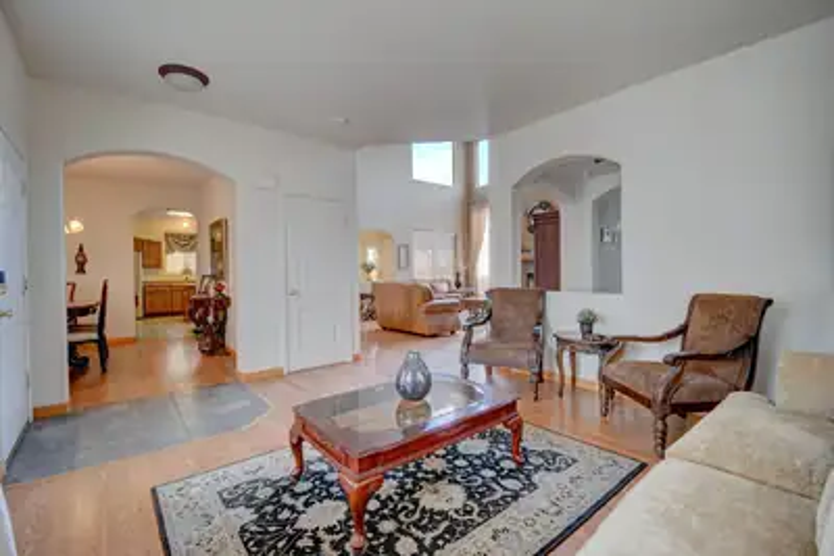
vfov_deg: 77.4
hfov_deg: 100.4
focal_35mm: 15
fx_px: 348
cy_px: 278
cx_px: 417
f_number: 4.5
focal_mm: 10
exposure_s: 1/80
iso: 1250
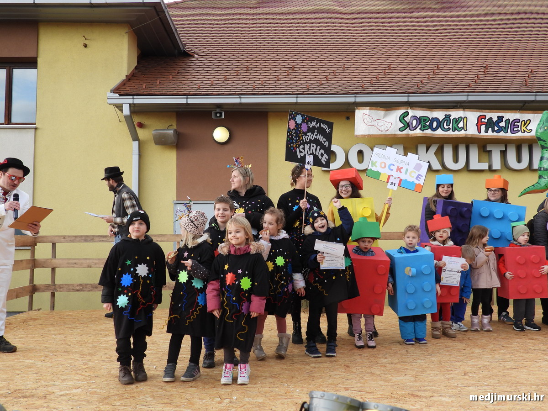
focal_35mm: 30
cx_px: 274
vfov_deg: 46.8
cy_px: 206
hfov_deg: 60.0
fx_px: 475
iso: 100
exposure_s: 1/250
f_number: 3.2
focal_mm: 5.4
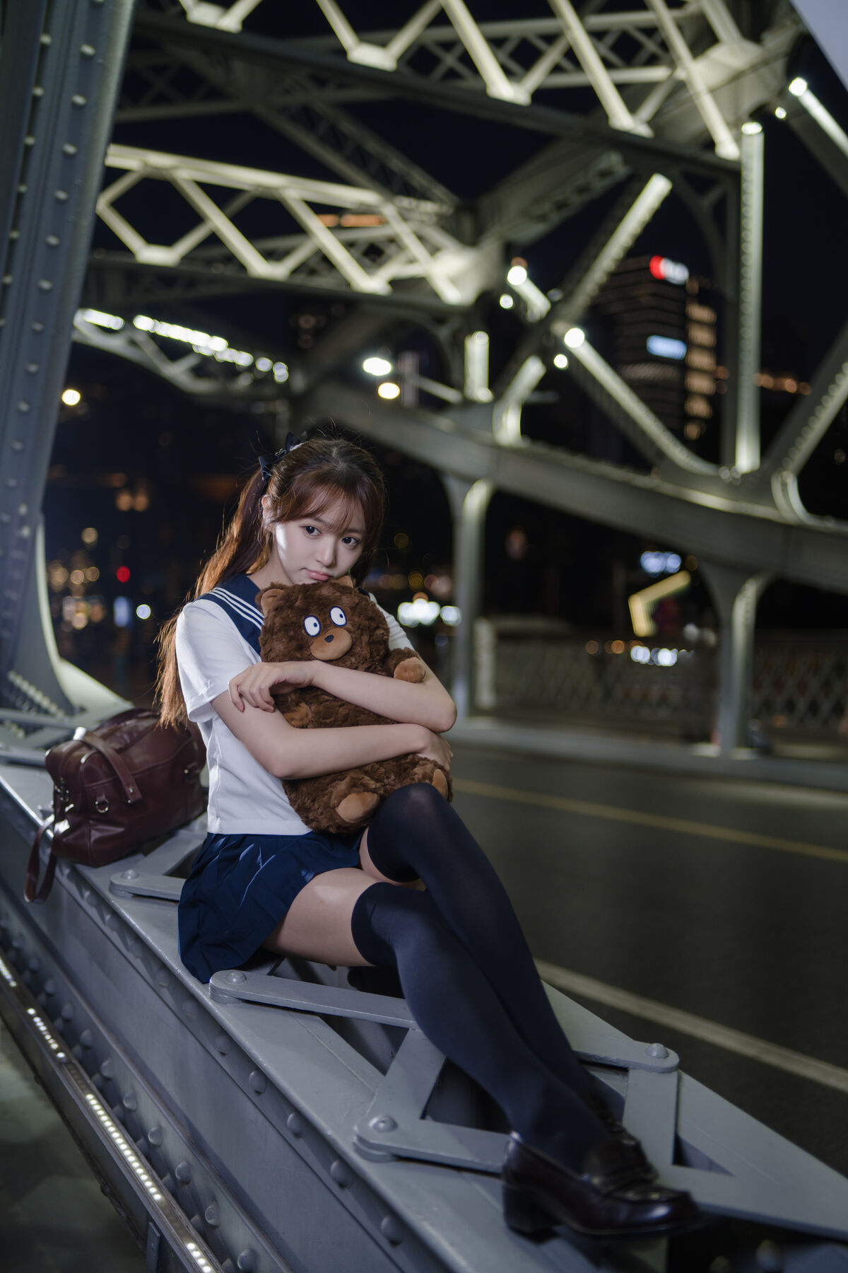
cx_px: 424
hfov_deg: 37.9
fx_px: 1237
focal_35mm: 35
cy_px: 636
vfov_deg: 54.4
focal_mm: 35
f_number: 1.4
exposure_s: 1/160
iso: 200
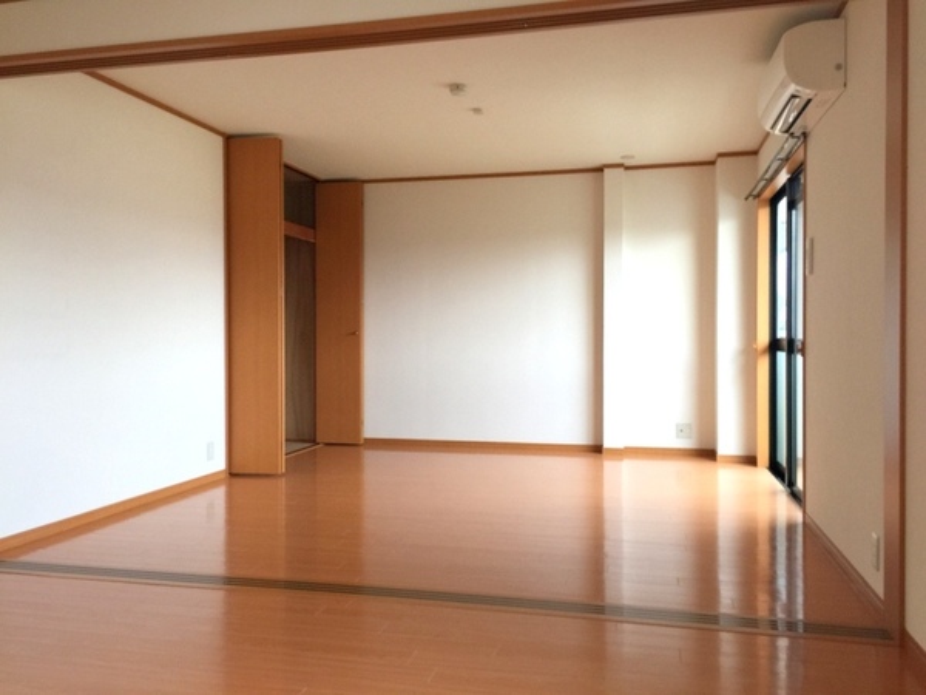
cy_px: 348
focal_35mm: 29
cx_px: 463
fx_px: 776
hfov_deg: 61.7
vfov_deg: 48.2
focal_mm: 4.15
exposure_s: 1/40
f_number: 2.2
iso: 40
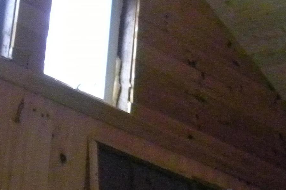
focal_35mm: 118
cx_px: 258
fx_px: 937
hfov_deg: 17.1
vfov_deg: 11.5
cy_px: 23
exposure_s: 1/80
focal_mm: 5.9
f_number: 2.8
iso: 800
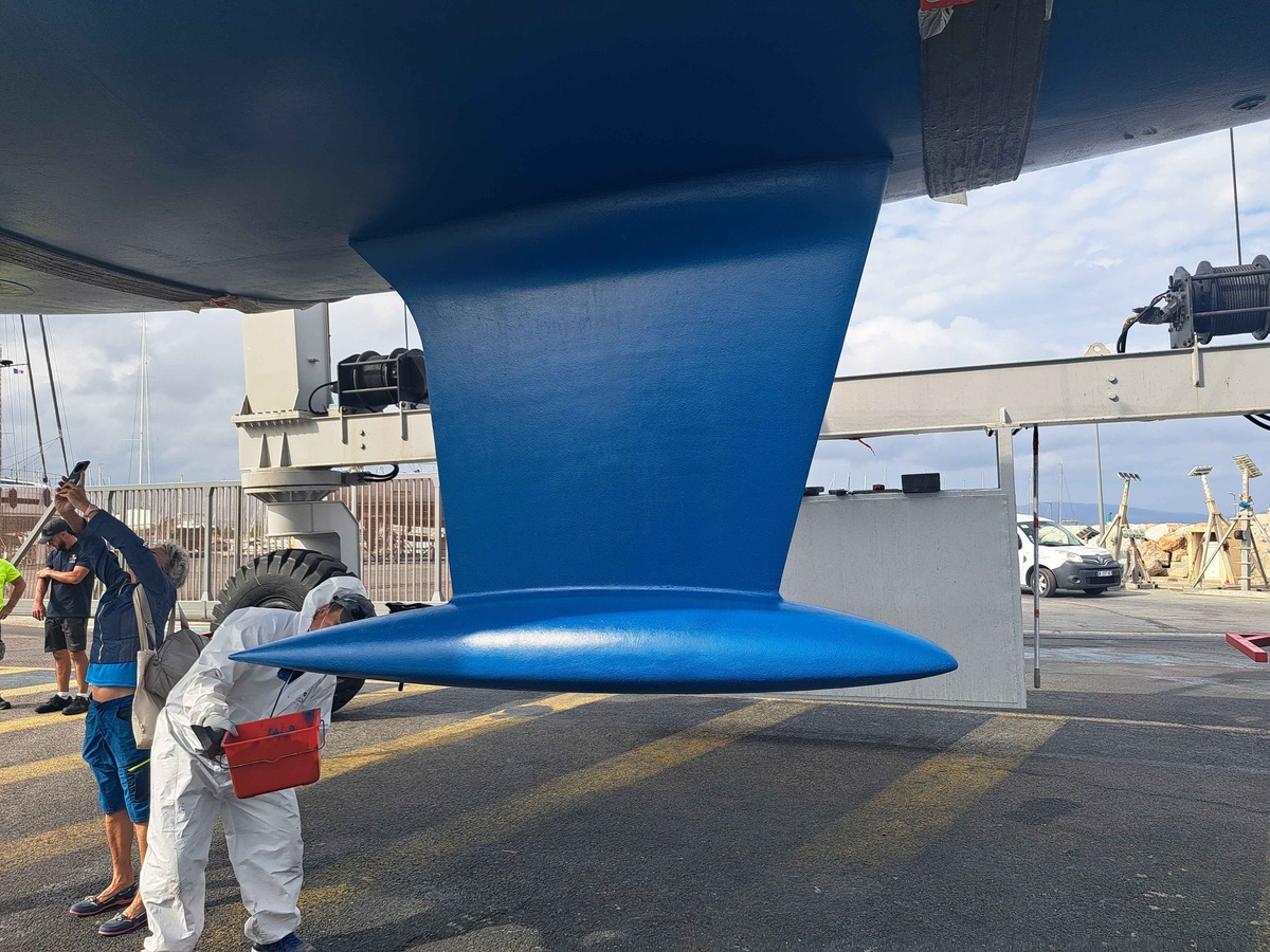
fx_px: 881
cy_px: 476
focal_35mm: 24
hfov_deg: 71.6
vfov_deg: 56.8
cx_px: 635
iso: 50
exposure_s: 1/828
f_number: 1.8
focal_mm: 5.23
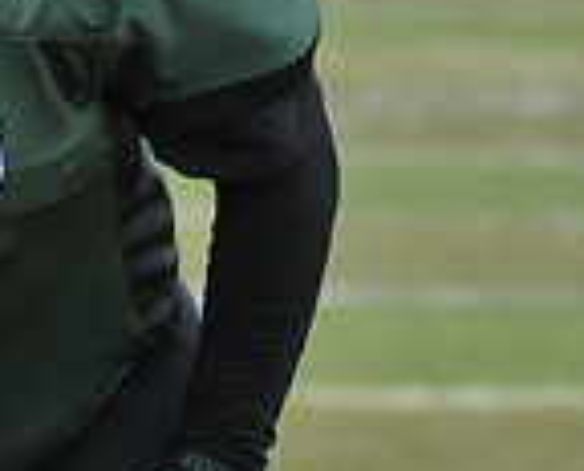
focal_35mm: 1506
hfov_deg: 1.3
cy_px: -57
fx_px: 26101
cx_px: -130
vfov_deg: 1.0
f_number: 10
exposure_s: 1/1000
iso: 5000
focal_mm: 400
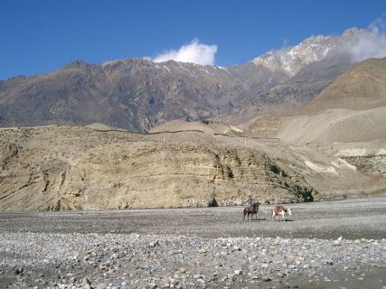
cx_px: 193
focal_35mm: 39
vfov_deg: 36.8
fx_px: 435
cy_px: 144
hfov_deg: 47.9
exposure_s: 1/1000
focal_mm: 8
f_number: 4.8
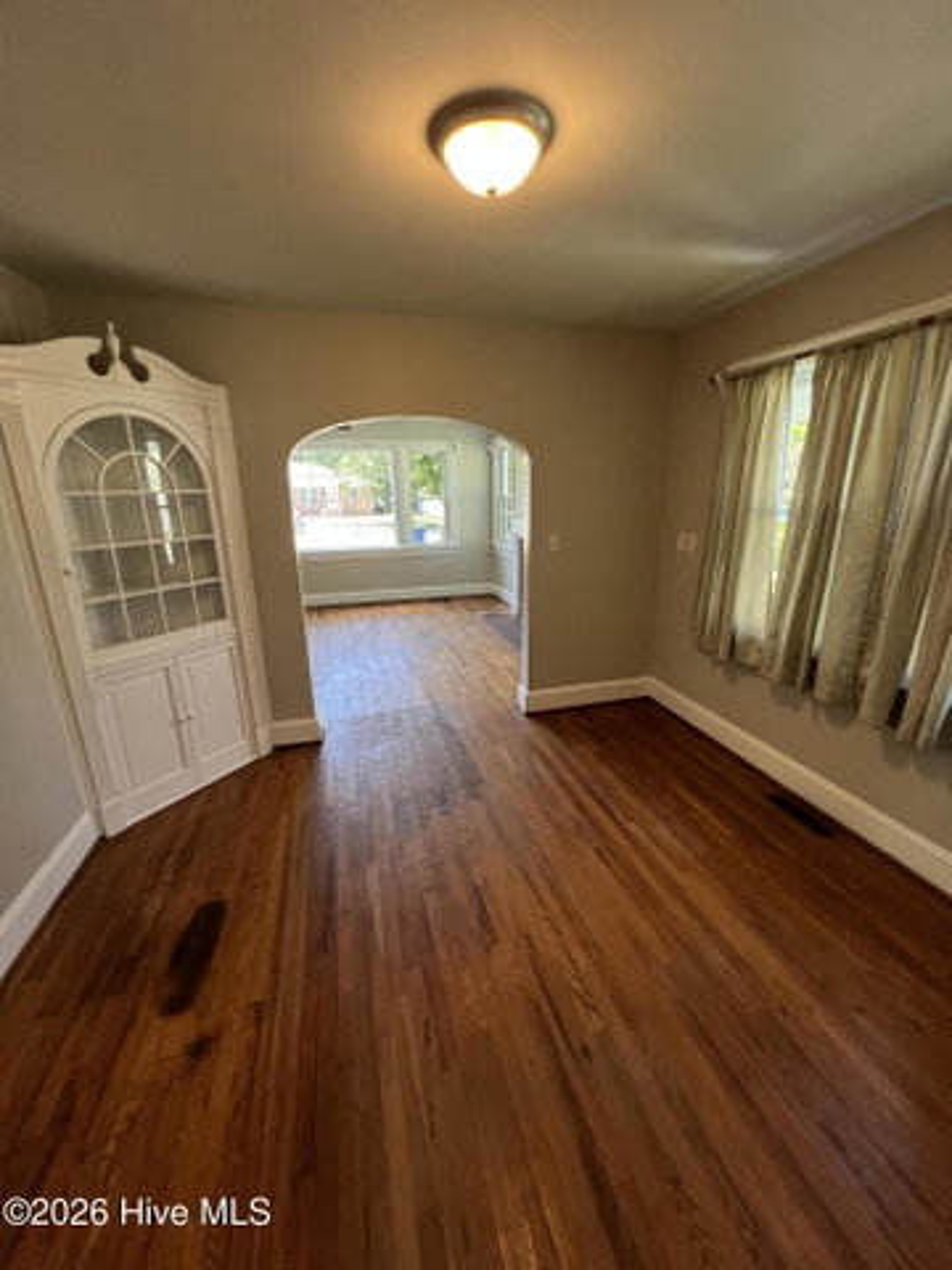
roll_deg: -0.4
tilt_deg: -17.0
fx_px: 477
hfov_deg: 89.9
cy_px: 635
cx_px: 476
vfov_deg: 106.2
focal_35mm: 13
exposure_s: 1/120
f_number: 1.8
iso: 160
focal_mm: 1.57
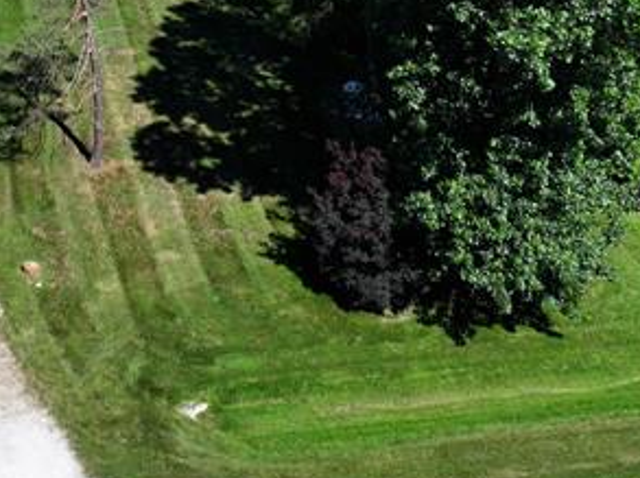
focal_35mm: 84
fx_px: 1551
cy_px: -121
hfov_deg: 22.9
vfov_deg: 16.7
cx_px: 103
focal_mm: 12.29
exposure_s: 1/2500
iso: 100
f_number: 2.8
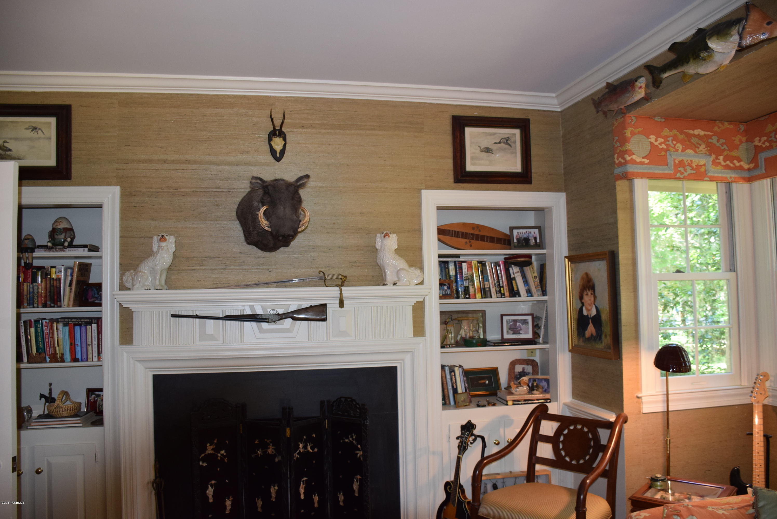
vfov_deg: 48.0
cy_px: 260
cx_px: 388
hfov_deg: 67.3
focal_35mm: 27
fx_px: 583
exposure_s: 1/60
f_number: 3.5
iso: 900
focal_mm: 18
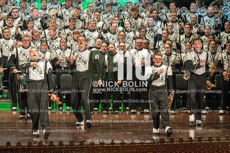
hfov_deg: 9.0
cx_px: 120
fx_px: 1462
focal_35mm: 229
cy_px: 71
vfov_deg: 6.0
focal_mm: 210
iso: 8000
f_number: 5.6
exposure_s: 1/320
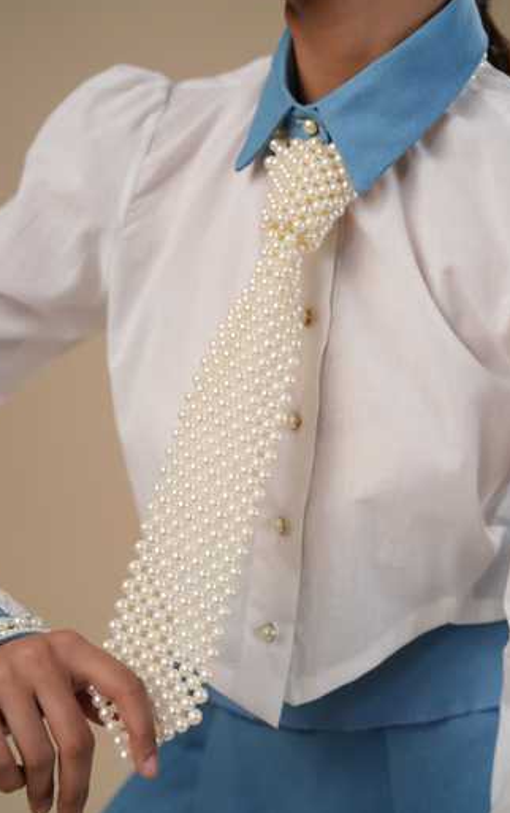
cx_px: 252
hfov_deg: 24.9
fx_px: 1154
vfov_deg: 38.8
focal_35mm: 52
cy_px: 403
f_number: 2.8
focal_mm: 50
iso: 125
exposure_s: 1/125
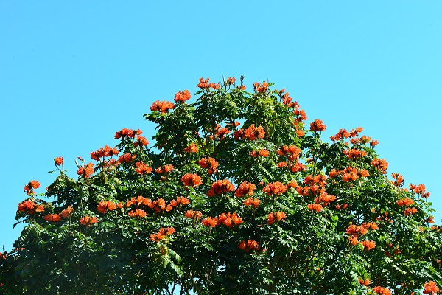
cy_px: 148
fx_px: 1289
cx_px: 221
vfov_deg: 13.0
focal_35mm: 105
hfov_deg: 19.5
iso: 400
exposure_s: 1/200
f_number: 13
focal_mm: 105
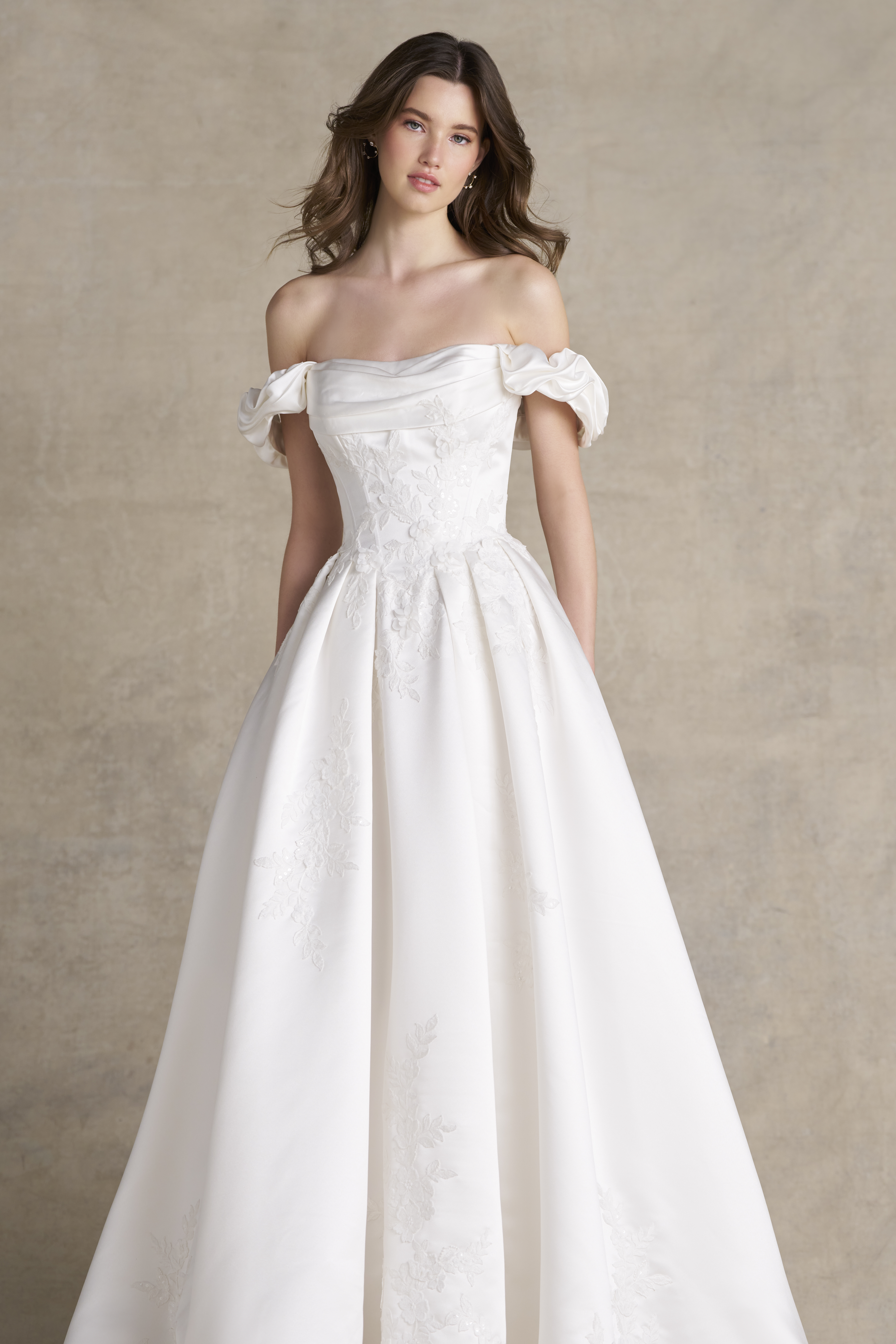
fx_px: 4516
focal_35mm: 121
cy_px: 743
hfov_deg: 11.3
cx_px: 421
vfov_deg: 16.9
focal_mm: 102
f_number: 3.2
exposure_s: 1/200
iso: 400
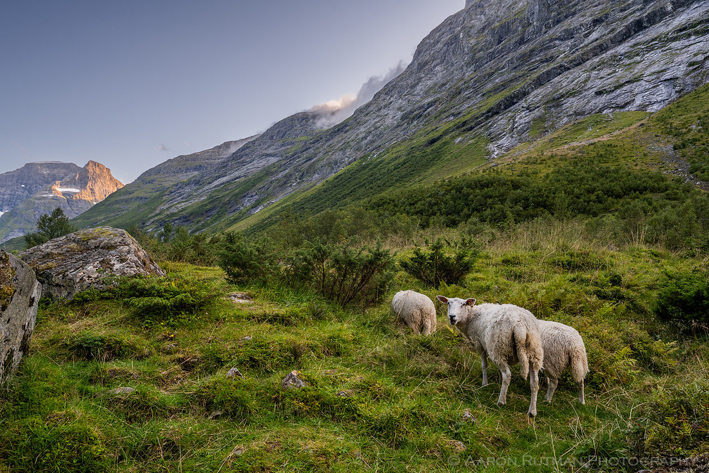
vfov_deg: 53.2
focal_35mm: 24
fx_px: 473
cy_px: 236
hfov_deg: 73.7
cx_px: 354
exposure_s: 1/40
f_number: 9
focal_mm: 24
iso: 200
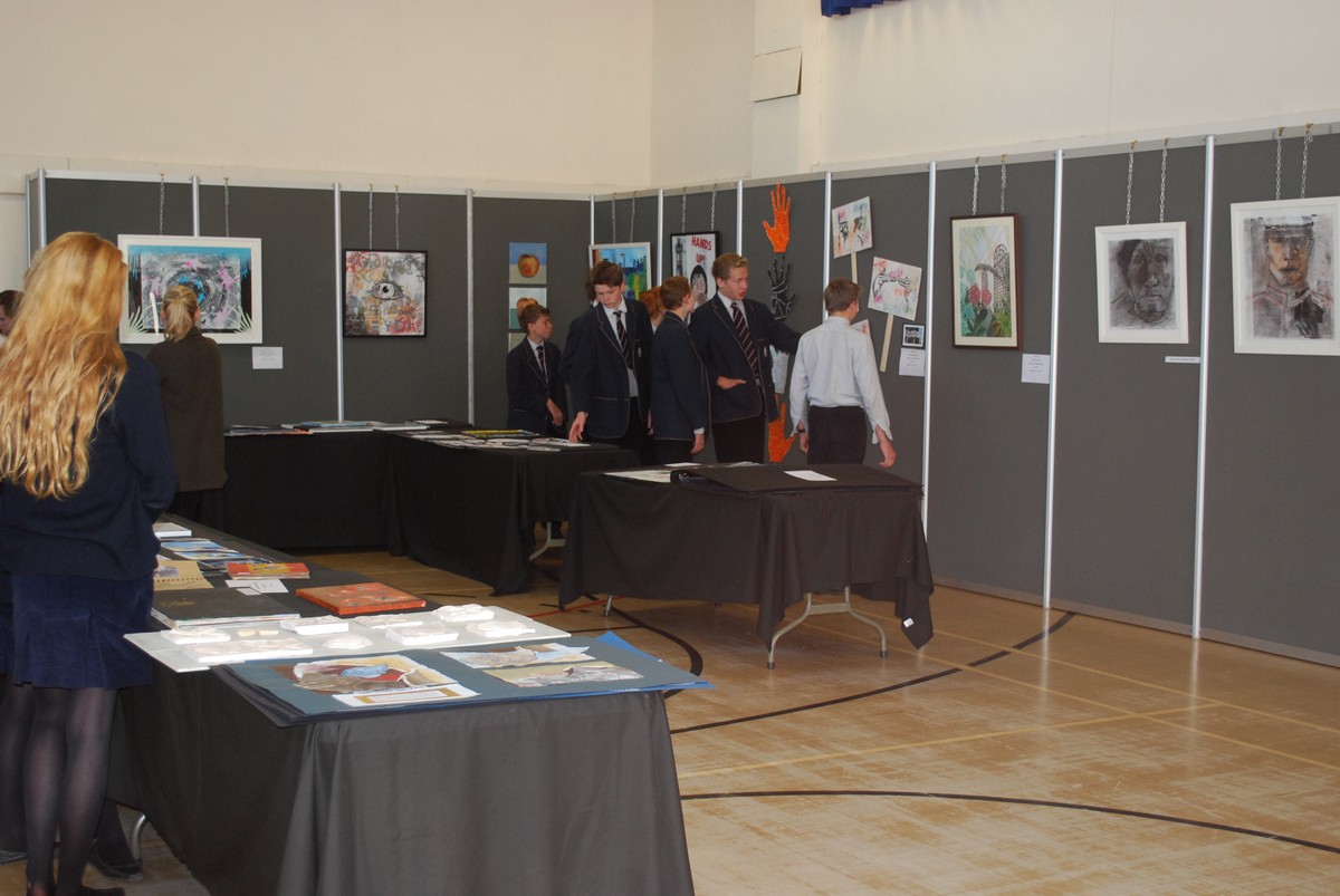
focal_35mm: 48
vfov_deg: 28.1
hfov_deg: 41.1
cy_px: 448
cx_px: 670
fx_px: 1789
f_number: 4.8
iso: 500
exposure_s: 1/60
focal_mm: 32
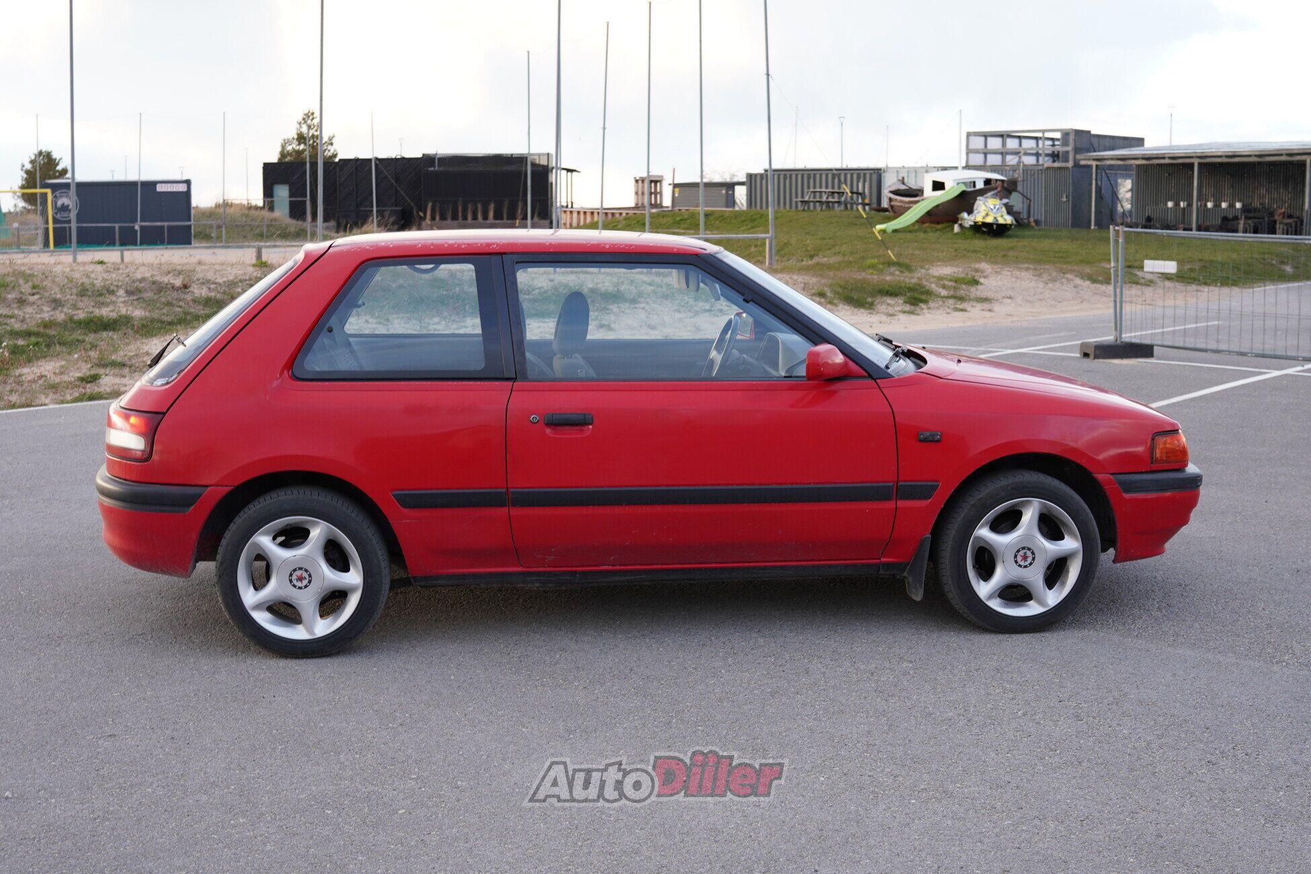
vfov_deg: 31.9
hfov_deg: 46.4
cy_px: 437
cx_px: 656
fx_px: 1529
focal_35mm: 42
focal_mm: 28
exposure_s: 1/60
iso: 160
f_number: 4
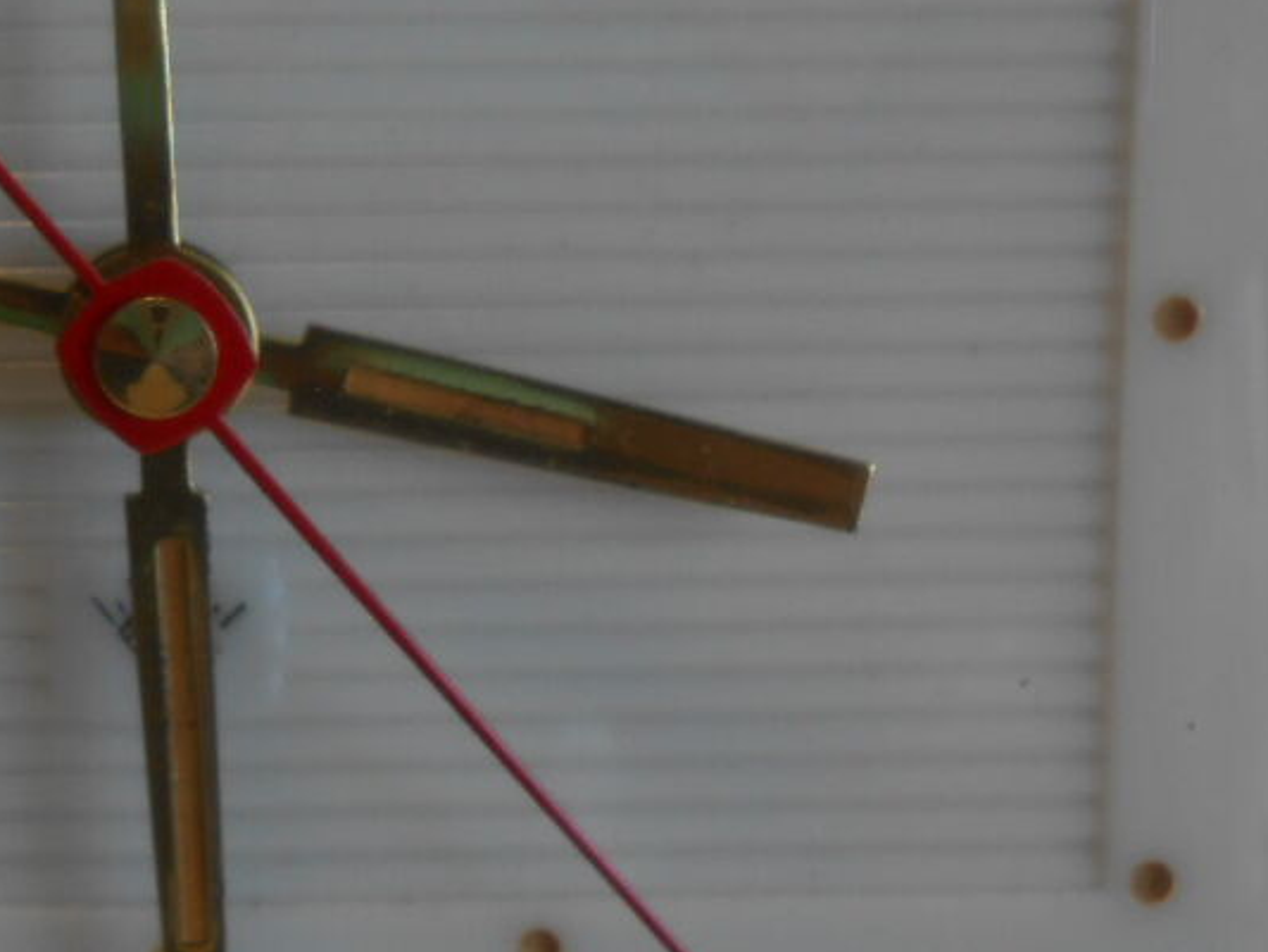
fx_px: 2858
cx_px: 178
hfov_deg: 24.4
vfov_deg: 18.9
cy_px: 407
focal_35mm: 78
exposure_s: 1/60
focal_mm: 4.6
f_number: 3.5
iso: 80
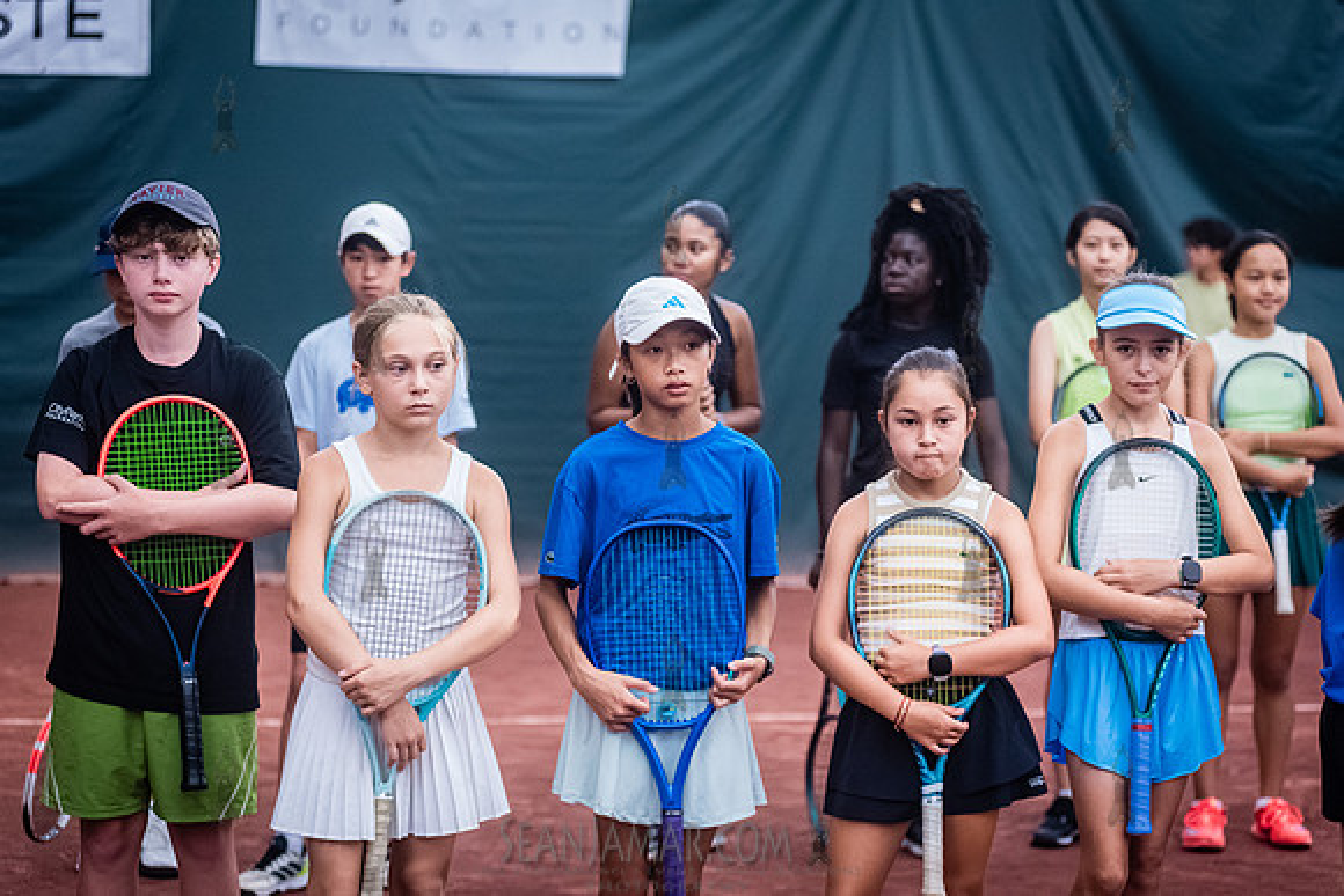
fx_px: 3211
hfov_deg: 23.6
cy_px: 448
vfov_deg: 15.9
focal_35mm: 86
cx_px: 672
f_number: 3.2
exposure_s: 1/400
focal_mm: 86
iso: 6400
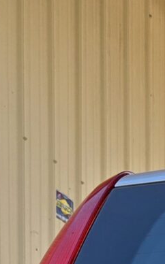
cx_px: 438
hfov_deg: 7.4
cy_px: 627
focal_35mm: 161
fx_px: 1160
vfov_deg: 11.0
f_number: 1.8
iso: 25
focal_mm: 5.4
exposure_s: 1/769
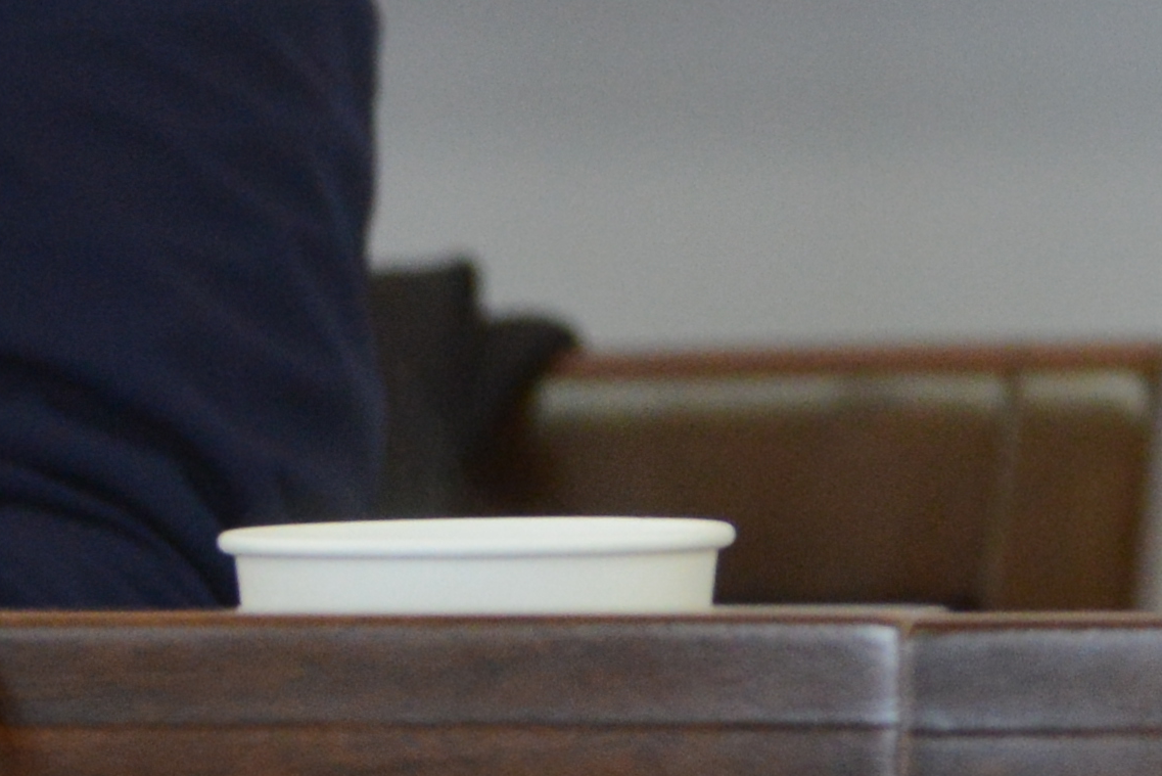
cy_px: -1170
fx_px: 14627
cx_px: 3257
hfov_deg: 4.4
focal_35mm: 453
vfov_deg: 3.0
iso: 1600
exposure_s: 1/125
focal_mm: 70
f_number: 4.5
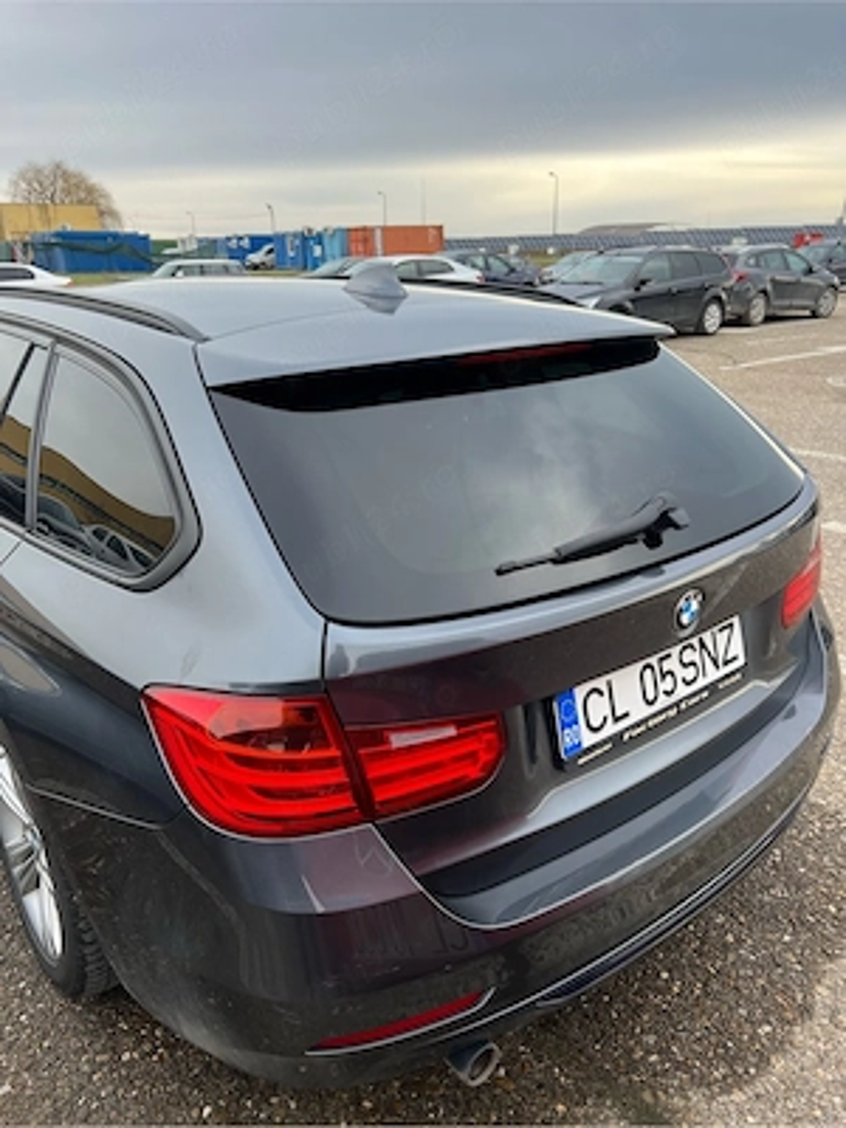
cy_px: 564
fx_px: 847
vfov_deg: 67.3
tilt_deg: -19.9
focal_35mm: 26
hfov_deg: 53.1
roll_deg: +1.6
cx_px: 423
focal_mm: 5.7
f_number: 1.5
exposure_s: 1/846
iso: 50
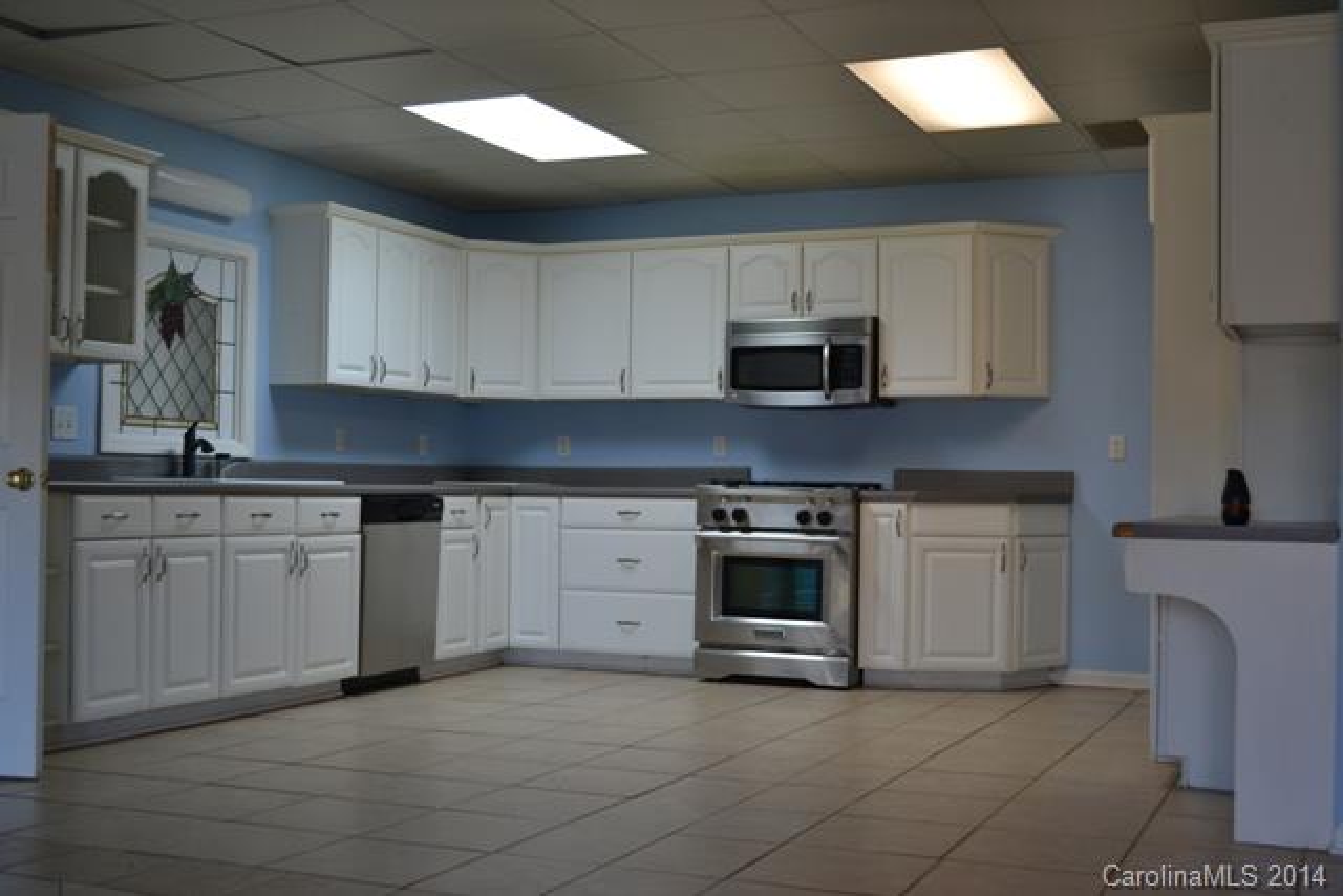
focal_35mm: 42
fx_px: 1567
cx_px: 672
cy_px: 448
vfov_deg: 31.9
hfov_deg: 46.4
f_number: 5
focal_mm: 28
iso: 400
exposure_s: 1/100
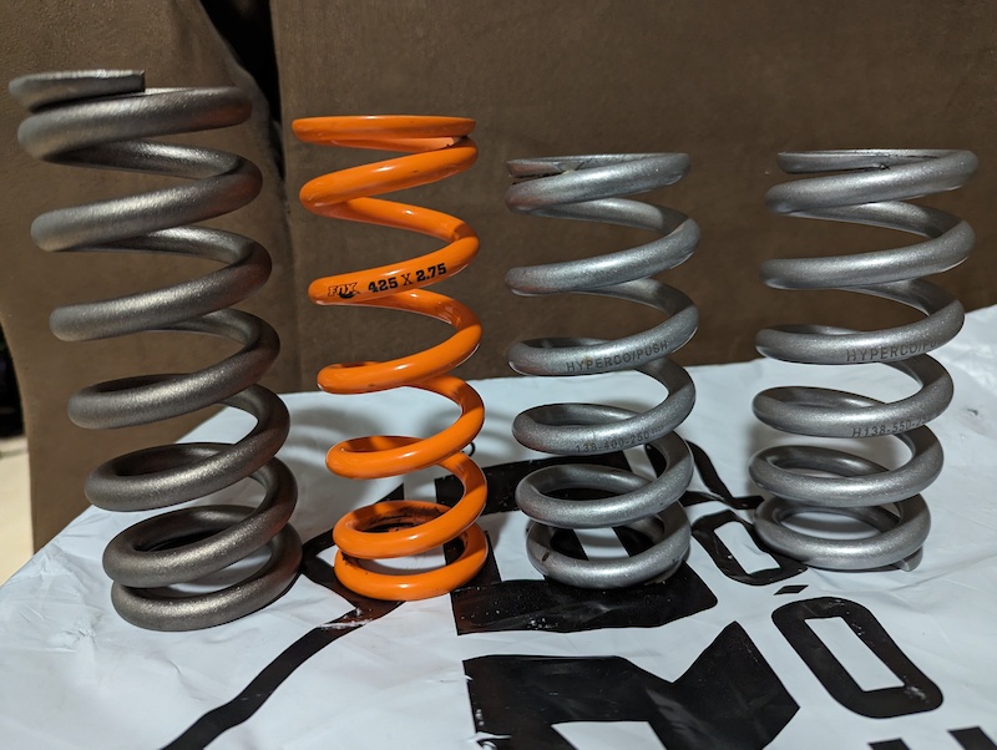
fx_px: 692
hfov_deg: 71.5
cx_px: 498
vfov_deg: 56.9
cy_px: 375
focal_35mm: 24
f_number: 1.85
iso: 960
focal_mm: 6.81
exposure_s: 1/60
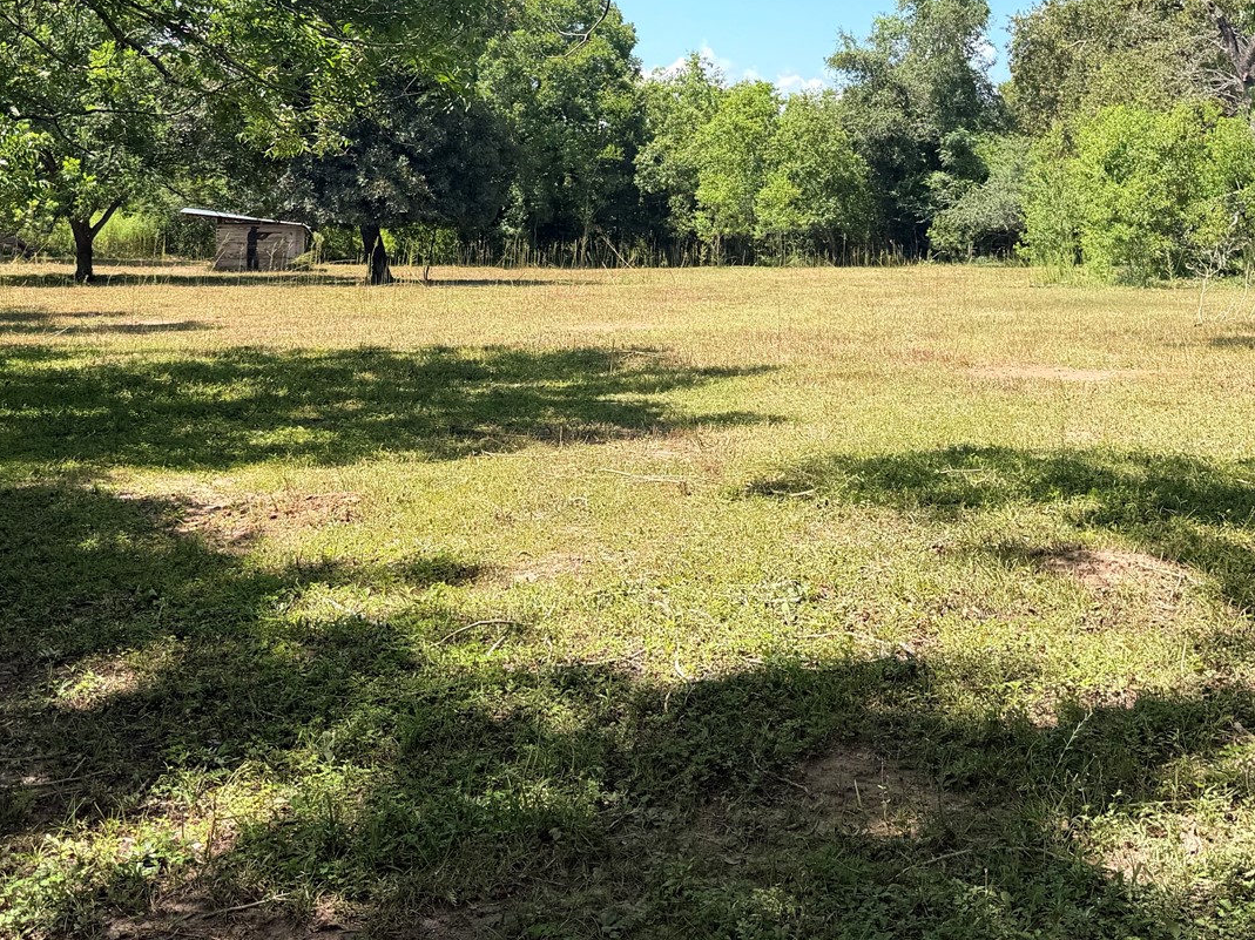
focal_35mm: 46
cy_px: 170
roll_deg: -2.9
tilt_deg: +1.7
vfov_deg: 30.6
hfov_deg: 41.0
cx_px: 785
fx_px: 1667
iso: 80
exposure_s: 1/1812
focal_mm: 6.76
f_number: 1.78
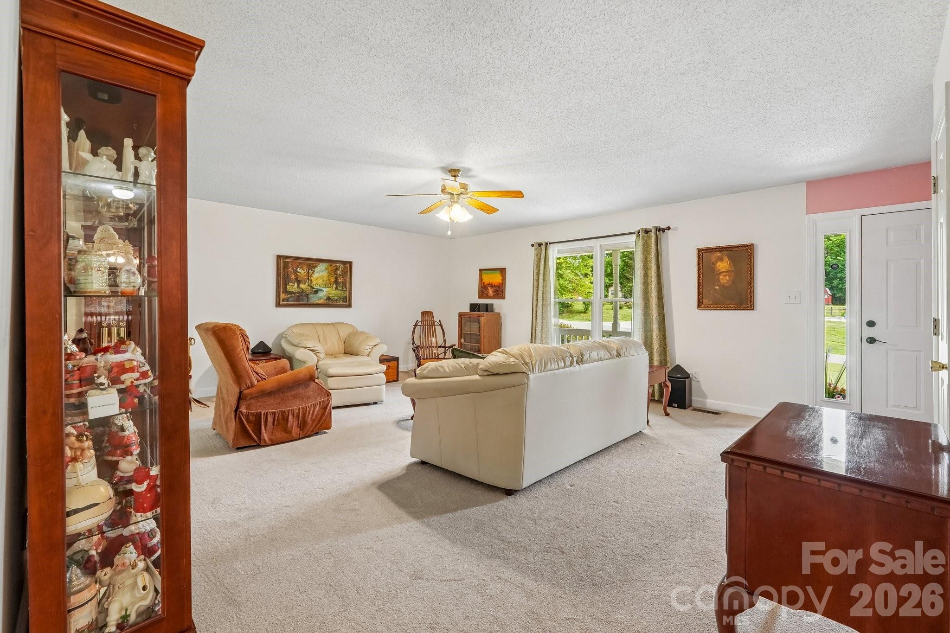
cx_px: 475
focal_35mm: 15
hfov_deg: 100.4
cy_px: 316
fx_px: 396
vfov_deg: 77.3
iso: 400
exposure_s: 1/6
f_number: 8
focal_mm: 10
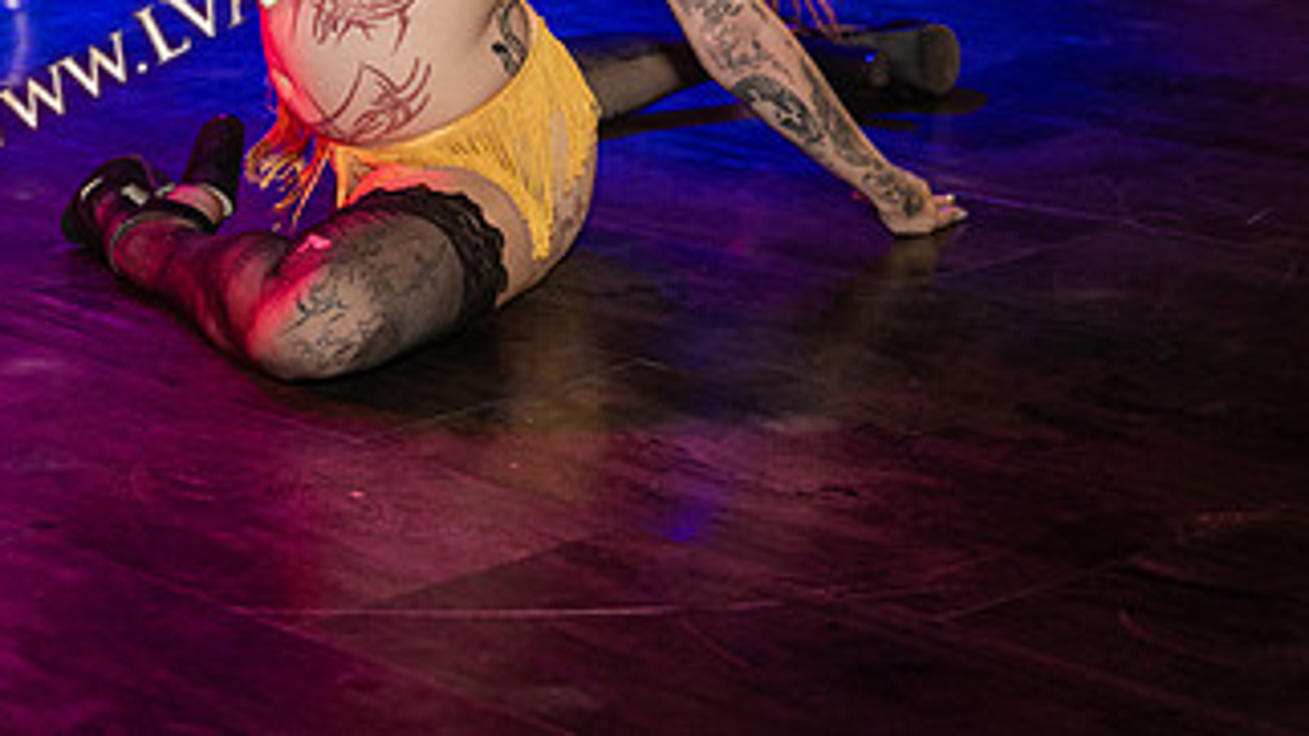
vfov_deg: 10.8
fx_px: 3852
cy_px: 52
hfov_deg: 19.1
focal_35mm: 111
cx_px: 234
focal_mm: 50
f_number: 2.8
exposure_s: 1/80
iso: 1250
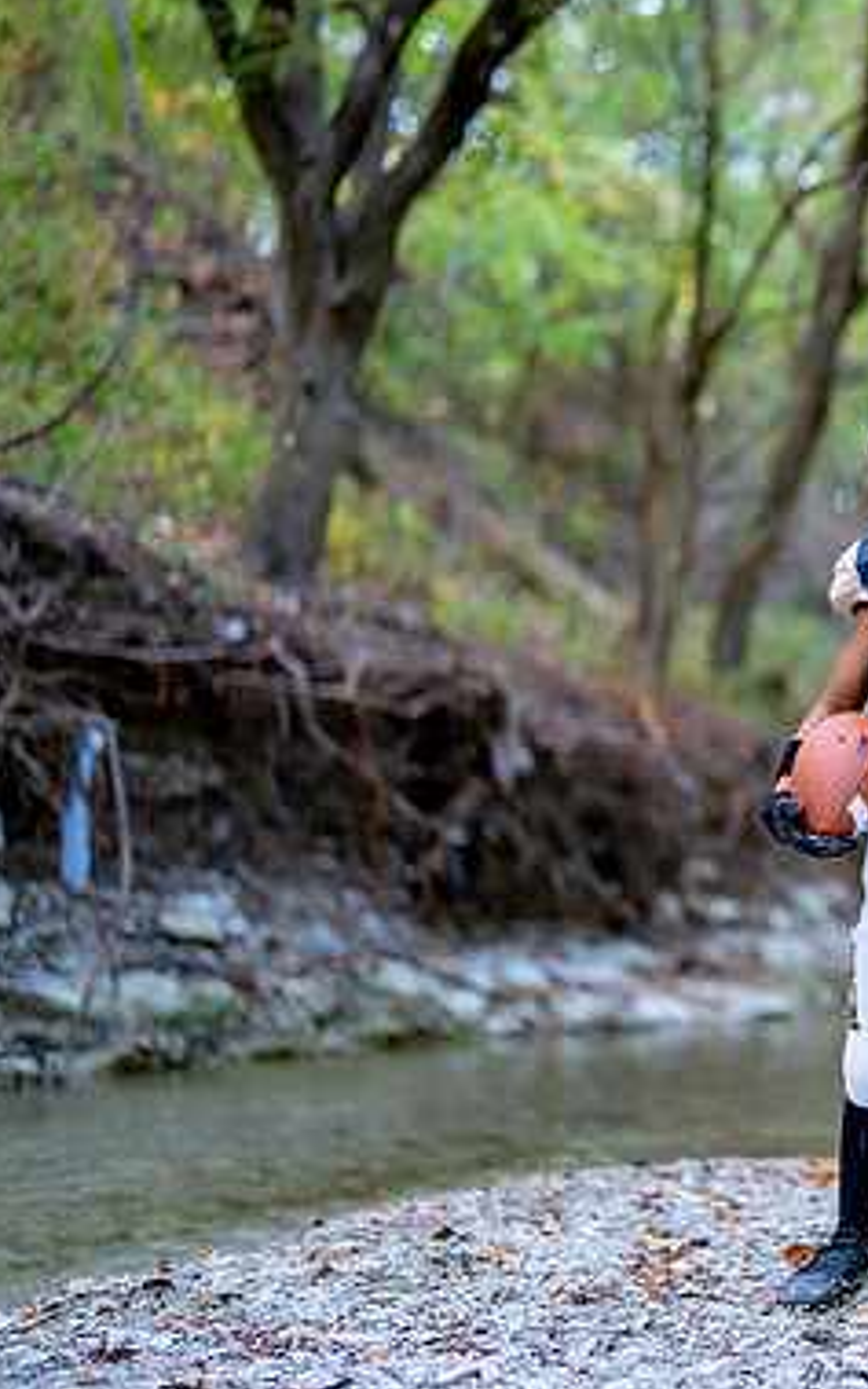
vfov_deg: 23.3
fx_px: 3367
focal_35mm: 89
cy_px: 658
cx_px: 1052
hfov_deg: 14.2
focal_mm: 50
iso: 500
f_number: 1.2
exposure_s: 1/320
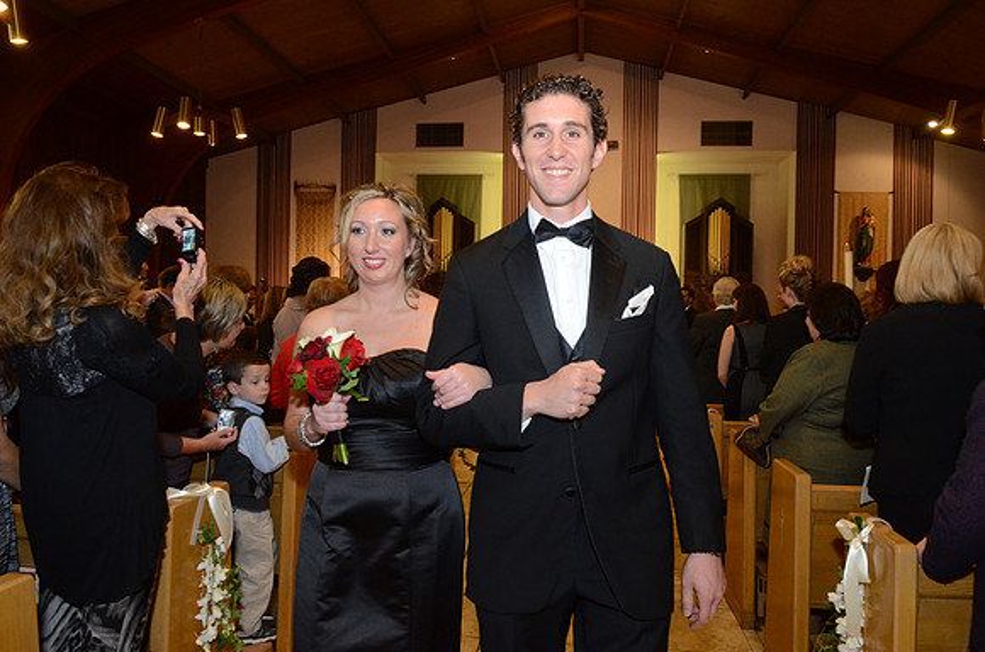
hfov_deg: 70.6
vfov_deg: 50.2
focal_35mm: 26
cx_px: 492
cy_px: 326
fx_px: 696
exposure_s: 1/60
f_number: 5.6
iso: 2000
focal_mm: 17
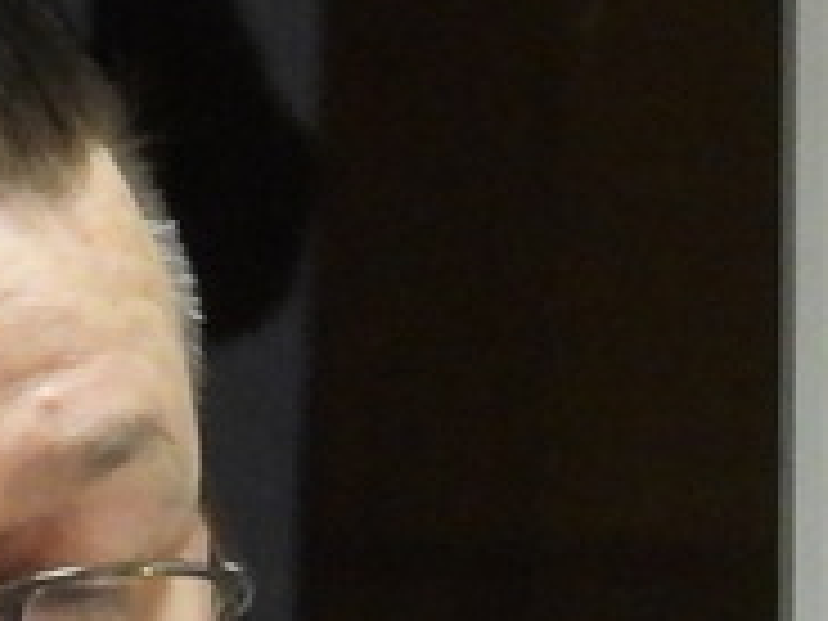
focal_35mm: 1957
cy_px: 1426
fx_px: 46811
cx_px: 328
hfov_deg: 1.0
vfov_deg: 0.8
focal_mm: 53.9
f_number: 4.5
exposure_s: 1/15
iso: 800
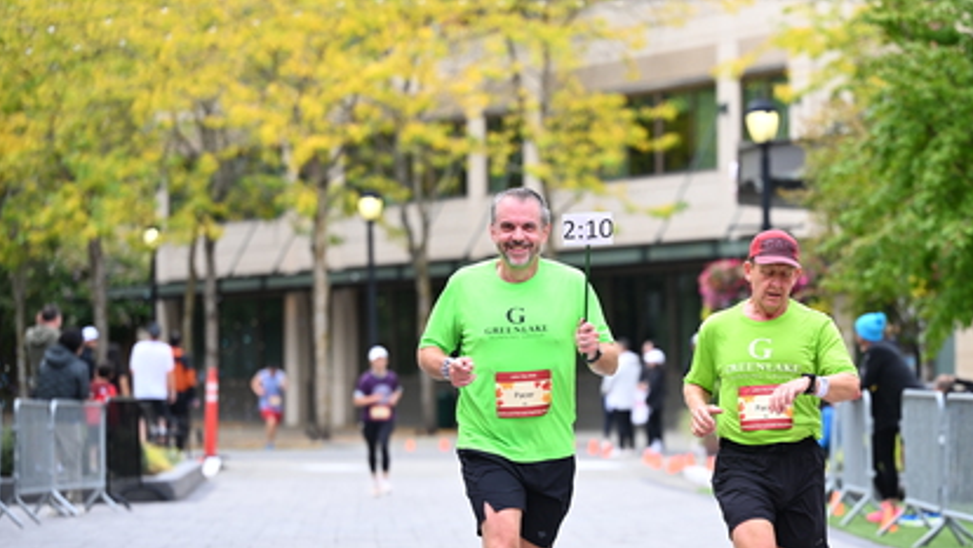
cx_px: 630
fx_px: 4129
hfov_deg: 13.4
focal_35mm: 160
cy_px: 380
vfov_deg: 7.6
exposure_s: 1/2000
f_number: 2.8
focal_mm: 115
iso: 640
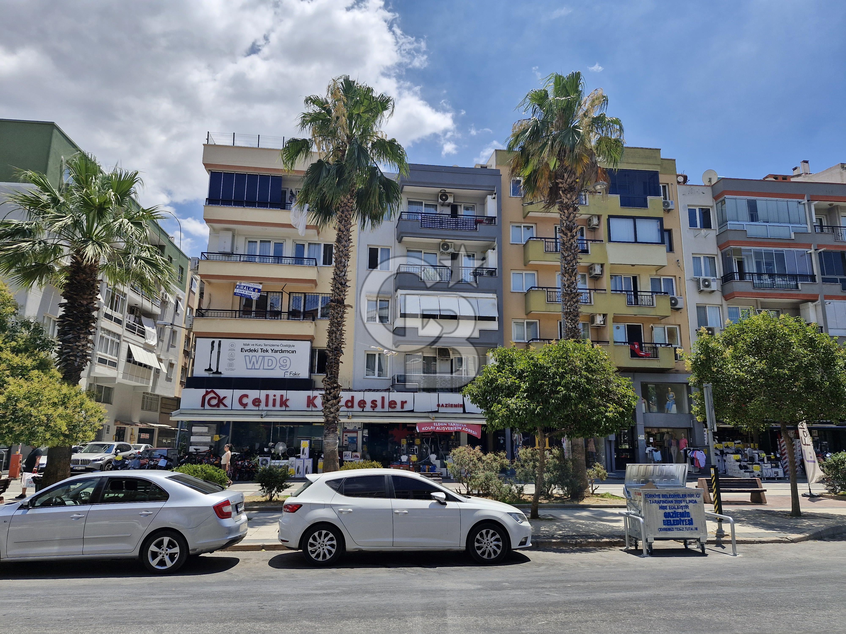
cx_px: 423
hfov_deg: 73.9
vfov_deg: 58.9
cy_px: 317
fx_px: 562
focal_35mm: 23
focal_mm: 5.54
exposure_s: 1/2352
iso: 50
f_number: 1.8
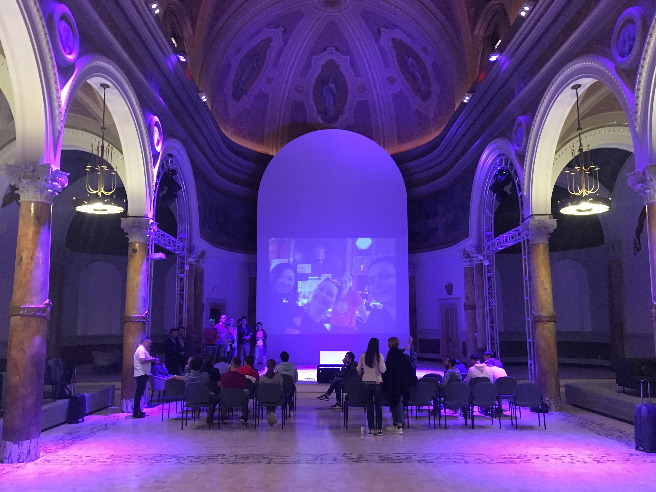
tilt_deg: +7.3
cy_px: 246
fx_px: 550
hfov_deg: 61.7
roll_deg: +1.9
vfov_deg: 48.2
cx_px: 328
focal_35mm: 29
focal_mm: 4.15
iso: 250
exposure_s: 1/15
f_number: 2.2
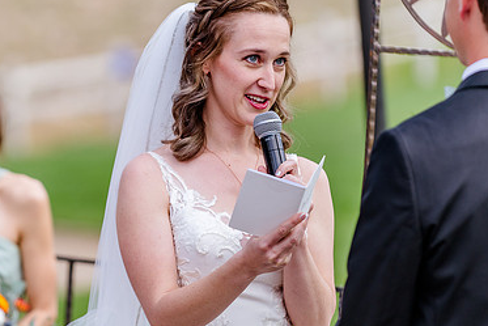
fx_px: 3688
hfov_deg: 7.6
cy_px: 132
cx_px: 164
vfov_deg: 5.1
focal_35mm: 272
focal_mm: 175
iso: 200
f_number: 2.8
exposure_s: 1/1250
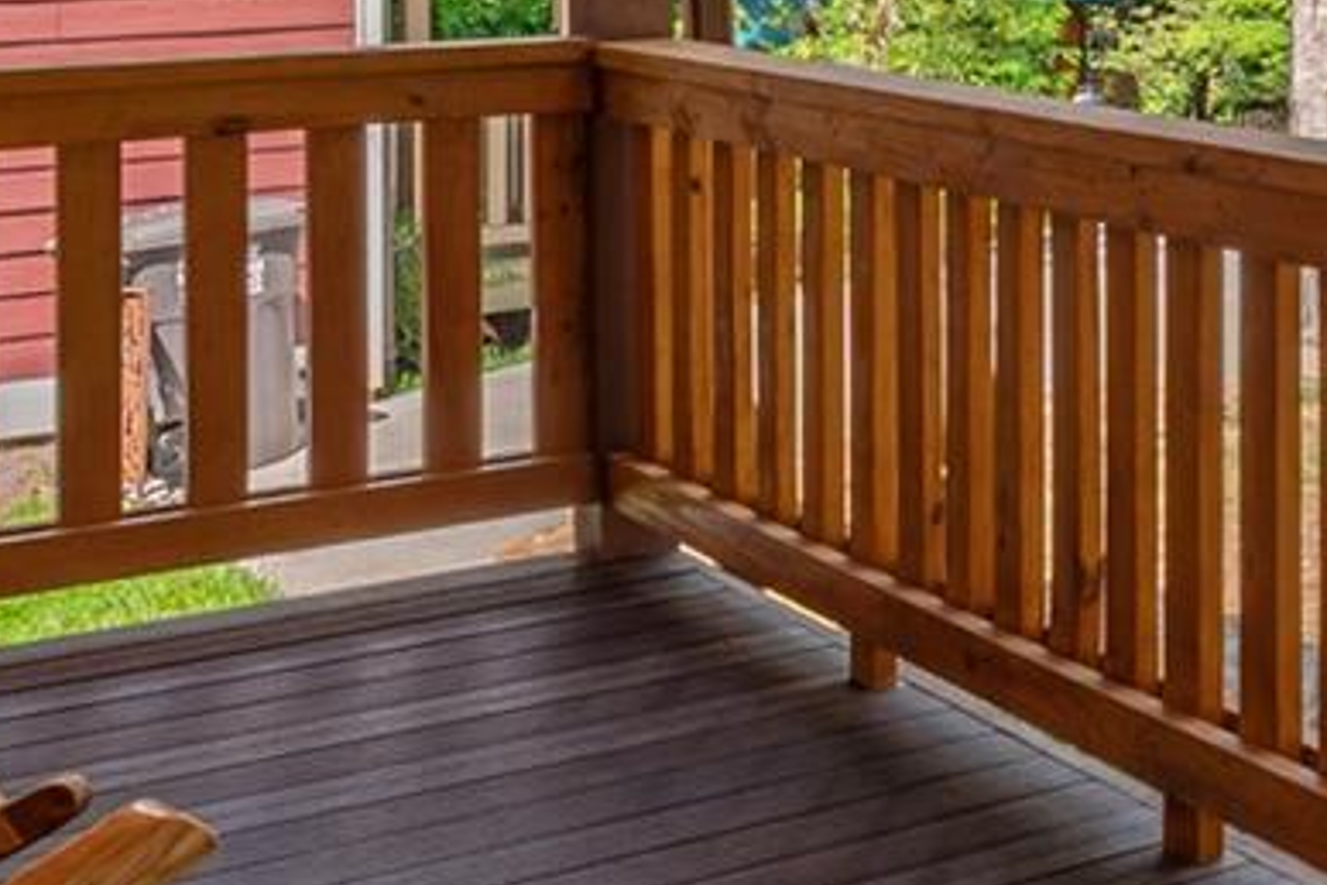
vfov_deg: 17.6
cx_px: 1821
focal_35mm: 74
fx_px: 2728
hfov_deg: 23.5
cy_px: -151
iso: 320
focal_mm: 14
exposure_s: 1/640
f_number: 8
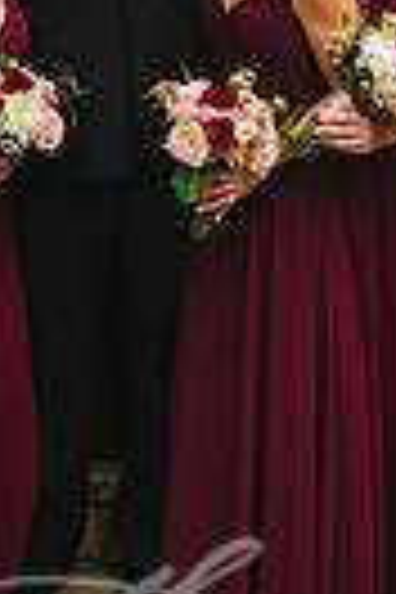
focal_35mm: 116
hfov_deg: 11.8
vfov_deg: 16.7
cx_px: 128
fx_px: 1914
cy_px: -158
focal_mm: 34
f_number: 2.8
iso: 500
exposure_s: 1/320
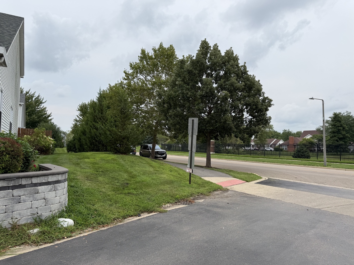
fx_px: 245
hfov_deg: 71.6
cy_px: 132
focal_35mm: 24
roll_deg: -0.3
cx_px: 177
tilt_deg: +3.6
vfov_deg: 56.8
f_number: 1.78
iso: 80
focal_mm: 6.76
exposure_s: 1/2801
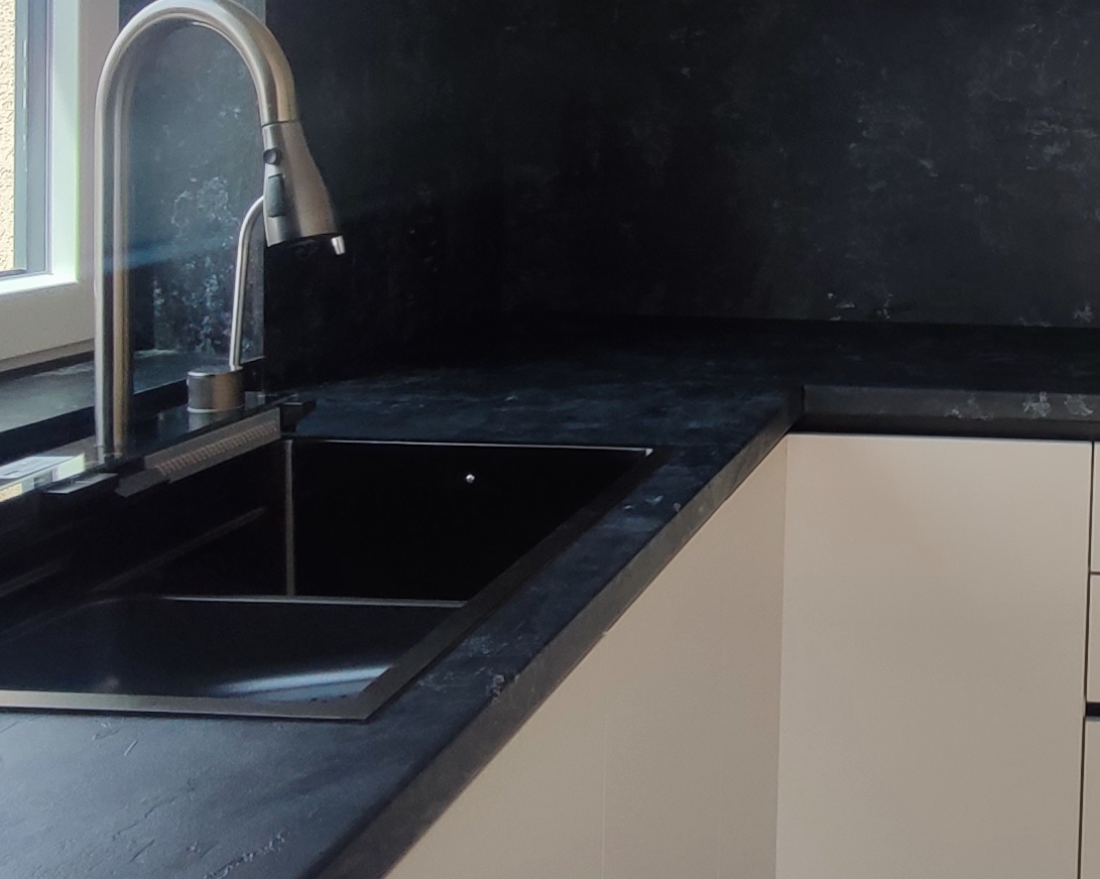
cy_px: 206
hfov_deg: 36.3
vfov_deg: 31.4
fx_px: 1530
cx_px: 1055
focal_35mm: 47
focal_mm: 1.65
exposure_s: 1/310
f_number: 2.2
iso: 50
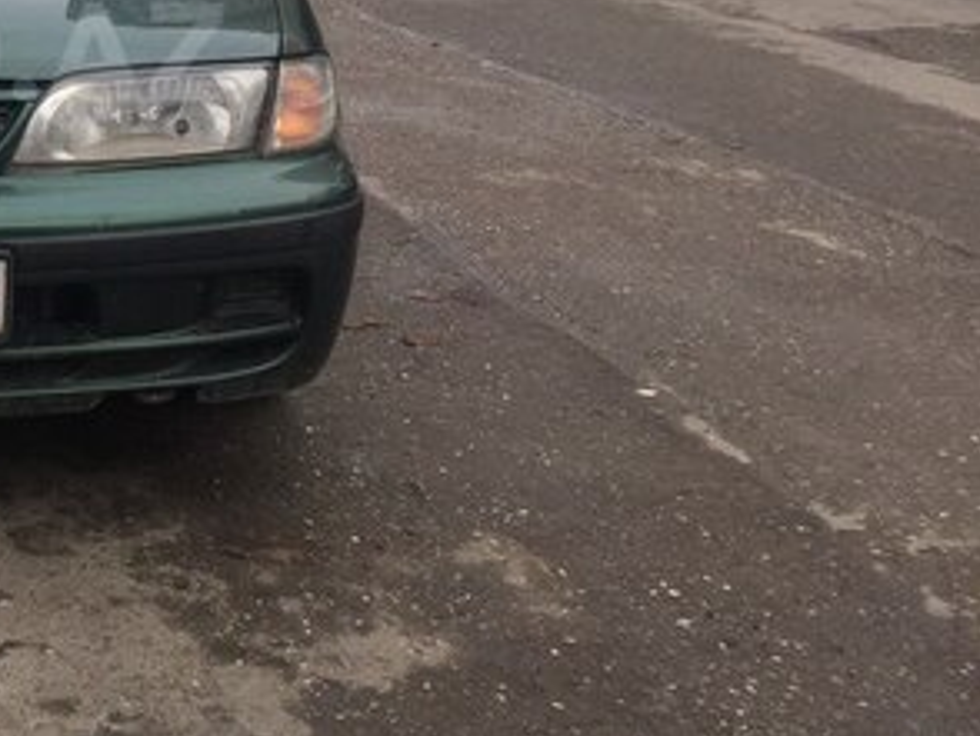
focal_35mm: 65
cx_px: -117
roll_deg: +1.5
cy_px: 52
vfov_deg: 22.0
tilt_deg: -9.2
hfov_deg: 27.1
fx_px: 1842
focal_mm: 4.15
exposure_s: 1/363
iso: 32
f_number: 2.2
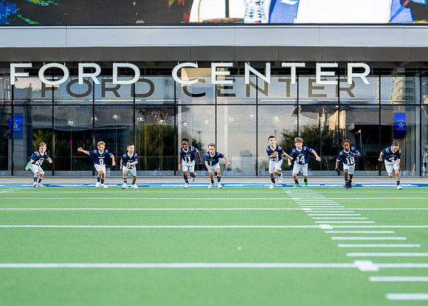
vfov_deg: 13.0
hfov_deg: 18.1
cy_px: 187
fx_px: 1344
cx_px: 238
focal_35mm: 111
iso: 125
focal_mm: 50
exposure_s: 1/1600
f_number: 1.2
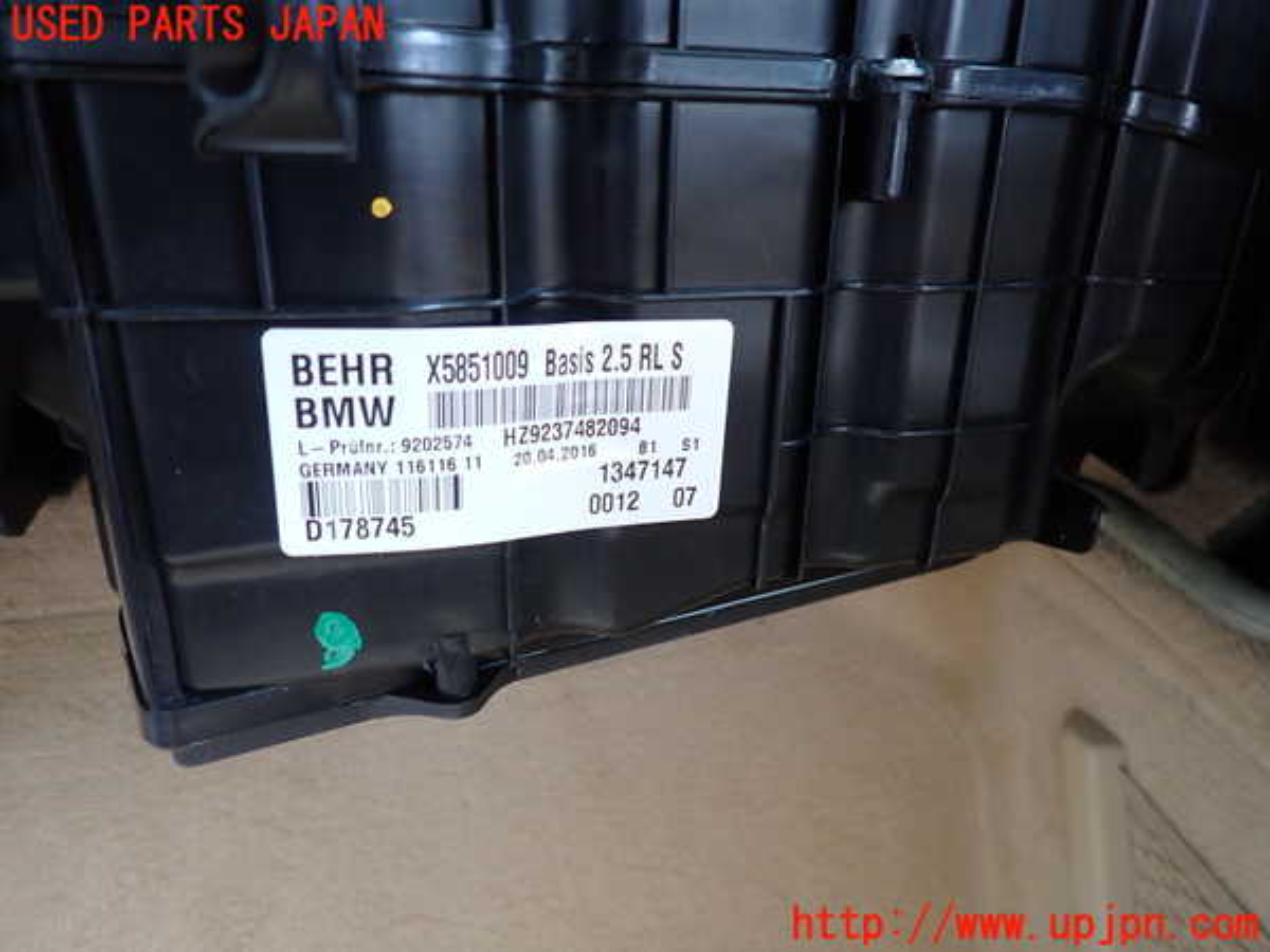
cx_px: 635
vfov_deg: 54.9
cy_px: 476
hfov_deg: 69.4
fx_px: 917
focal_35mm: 25
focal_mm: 4.5
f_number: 2
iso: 200
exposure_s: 1/60
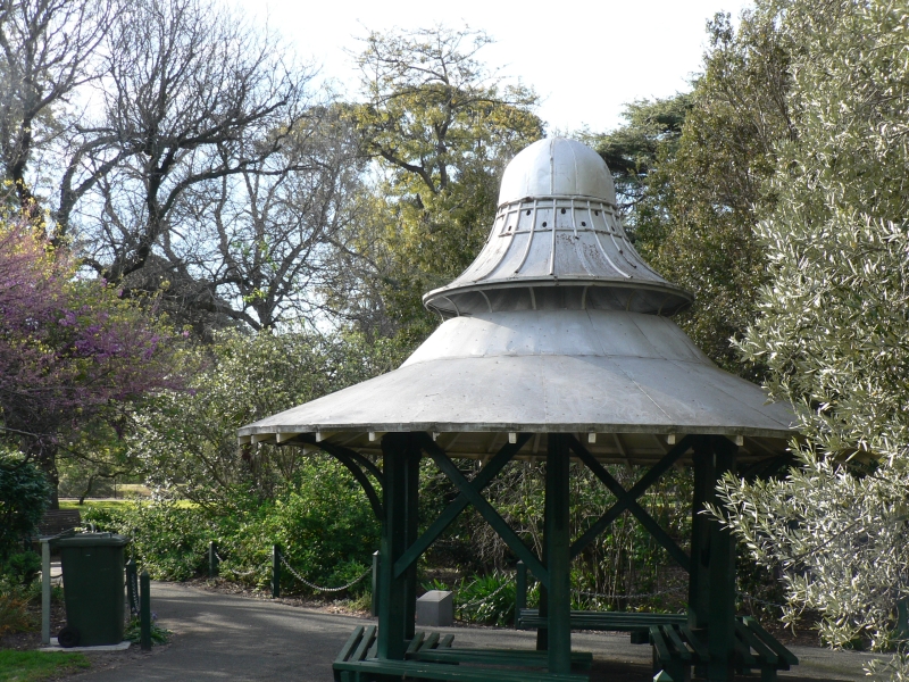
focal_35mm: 54
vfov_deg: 27.0
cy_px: 341
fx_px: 1418
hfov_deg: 35.5
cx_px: 454
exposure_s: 1/125
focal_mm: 9.1
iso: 80
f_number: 4
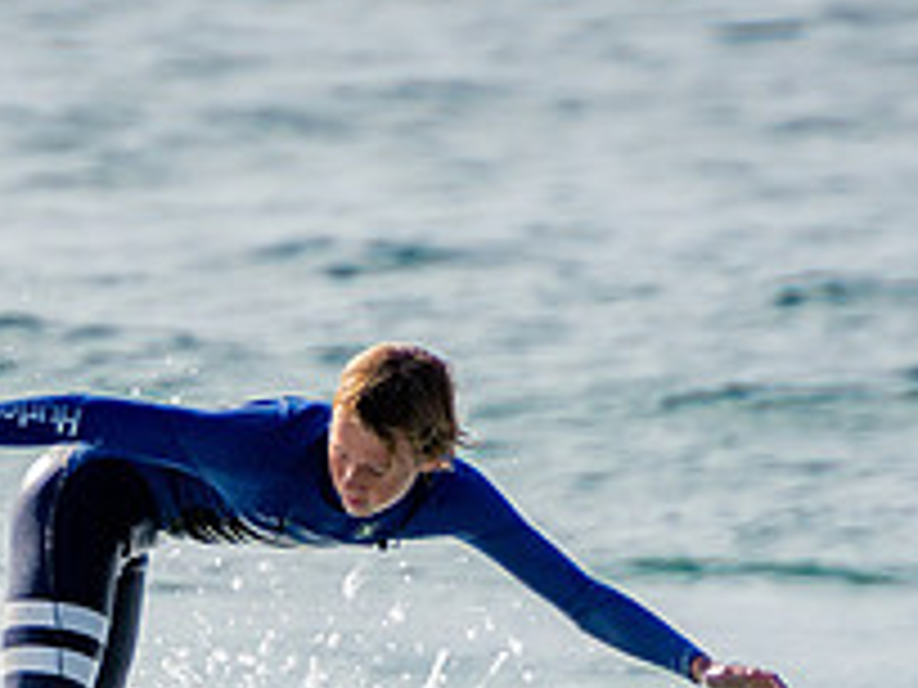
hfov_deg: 1.2
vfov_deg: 0.9
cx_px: 351
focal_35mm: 1637
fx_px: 43412
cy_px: 812
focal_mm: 400
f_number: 5.6
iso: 220
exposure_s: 1/2000
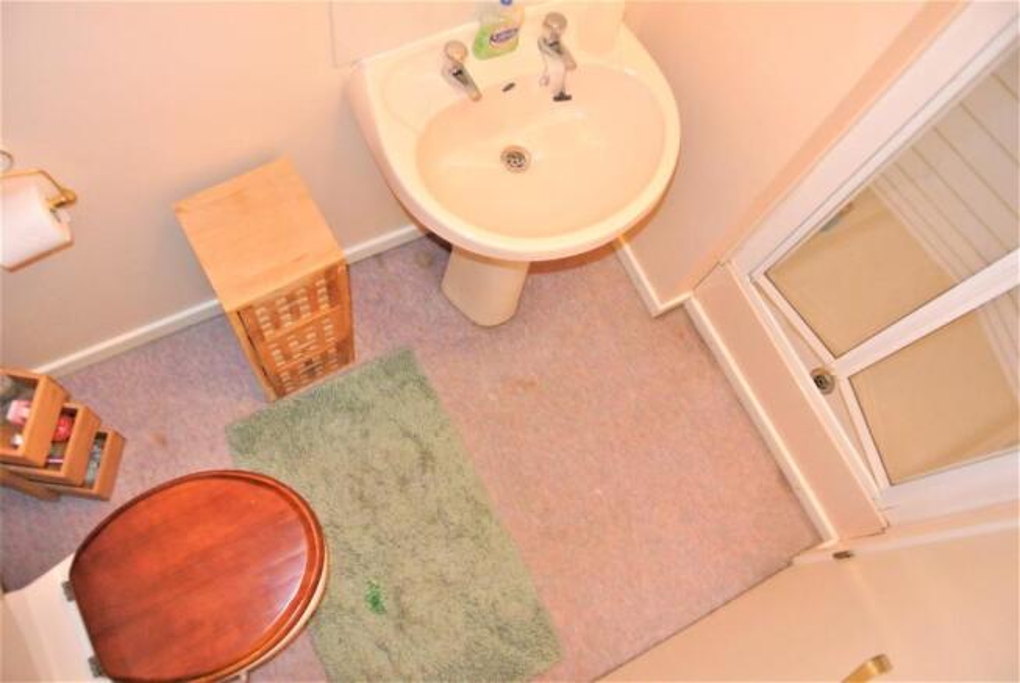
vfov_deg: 48.0
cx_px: 510
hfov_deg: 67.3
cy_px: 342
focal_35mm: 27
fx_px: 766
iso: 1400
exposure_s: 1/60
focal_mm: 10
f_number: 3.5
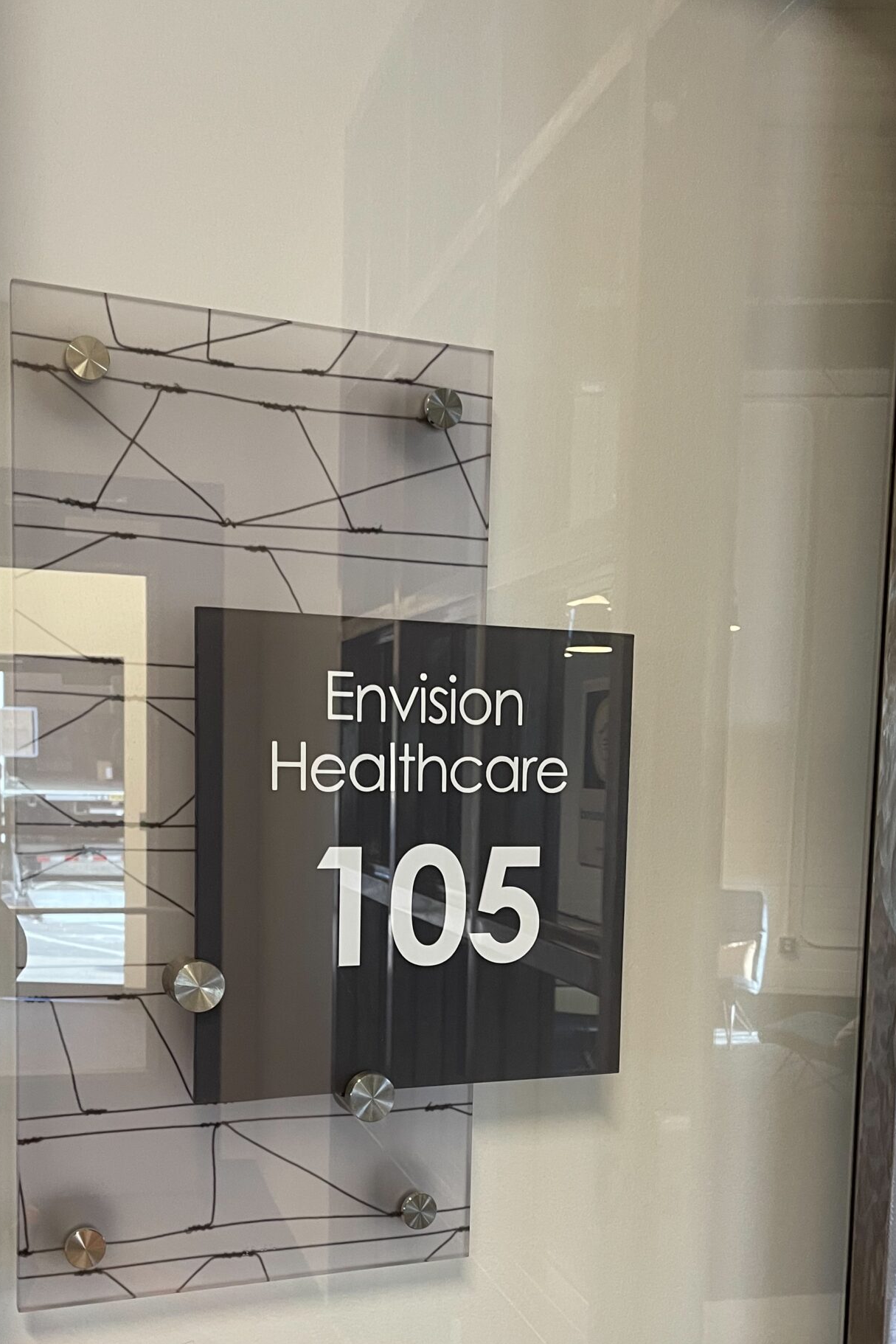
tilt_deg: -5.5
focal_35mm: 38
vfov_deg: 49.8
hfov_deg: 35.0
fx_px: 1418
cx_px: 415
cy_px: 896
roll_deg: -1.1
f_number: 1.6
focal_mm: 5.1
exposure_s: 1/60
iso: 250
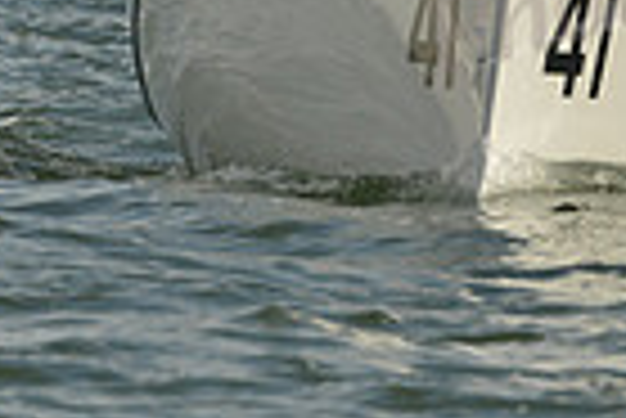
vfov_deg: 0.9
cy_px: -209
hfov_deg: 1.3
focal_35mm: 1582
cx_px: 194
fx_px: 27538
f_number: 10
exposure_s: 1/1000
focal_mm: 380
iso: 280
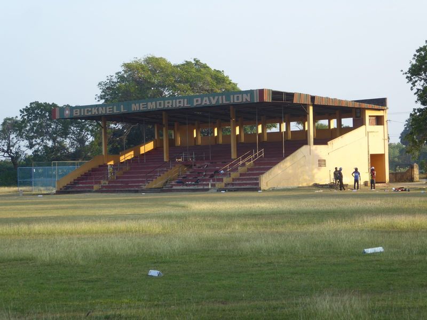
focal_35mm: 138
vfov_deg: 10.7
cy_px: 160
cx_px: 214
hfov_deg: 14.3
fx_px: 1702
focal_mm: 22.3
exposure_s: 1/100
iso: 80
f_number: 5.2
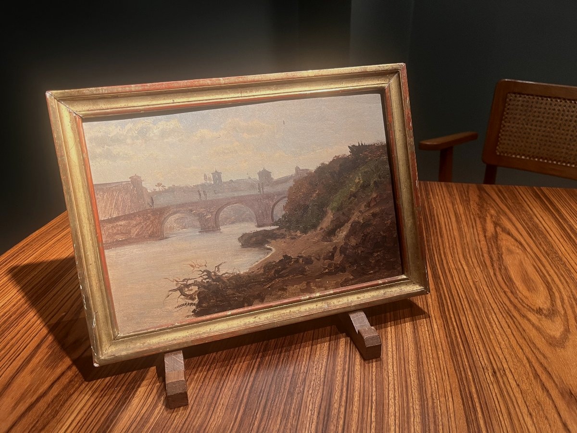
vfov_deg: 53.1
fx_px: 433
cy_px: 216
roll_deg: +2.2
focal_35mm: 26
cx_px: 288
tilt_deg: -27.2
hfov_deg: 67.3
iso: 100
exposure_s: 1/50
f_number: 1.6
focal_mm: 5.1
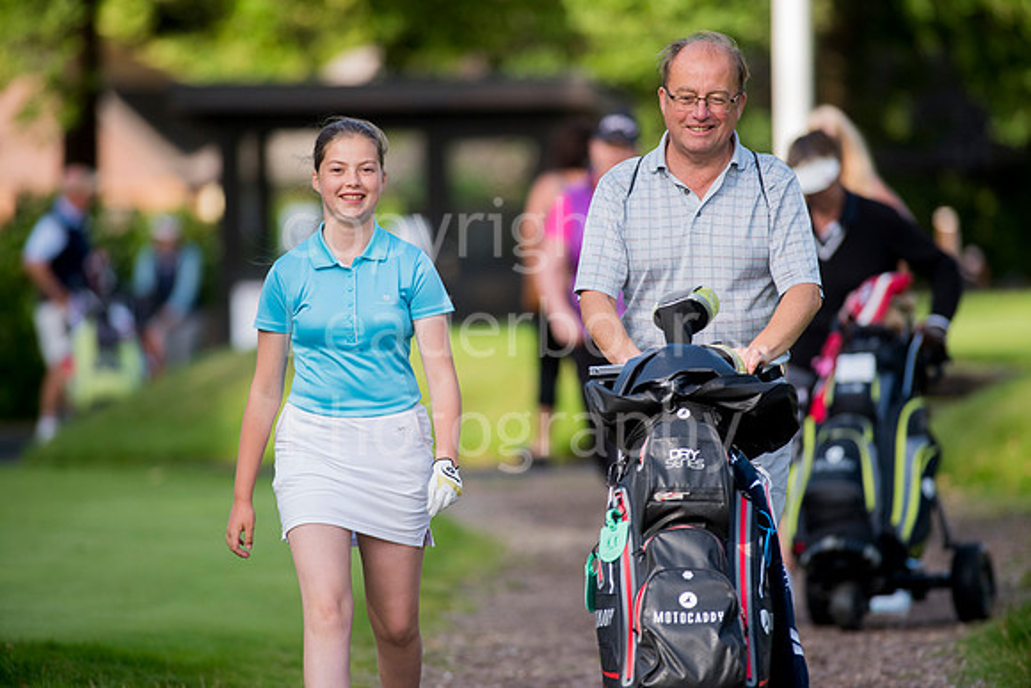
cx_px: 516
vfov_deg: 4.6
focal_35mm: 300
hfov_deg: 6.9
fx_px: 8593
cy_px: 344
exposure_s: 1/2500
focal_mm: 300
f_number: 4.5
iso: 800
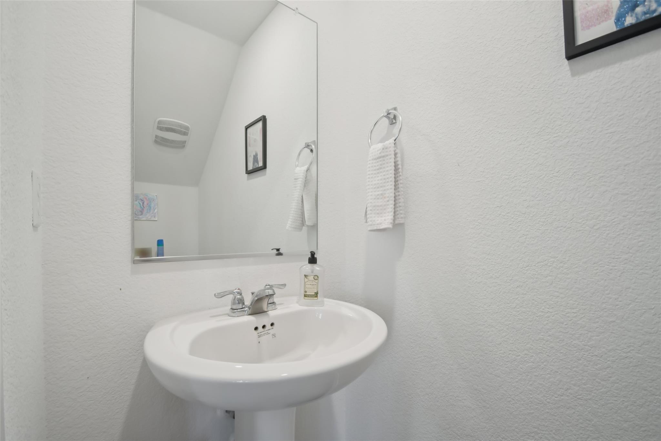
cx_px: 330
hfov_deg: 100.4
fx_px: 275
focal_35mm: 15
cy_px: 220
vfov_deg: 77.3
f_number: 8
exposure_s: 1/15
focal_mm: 10
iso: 400
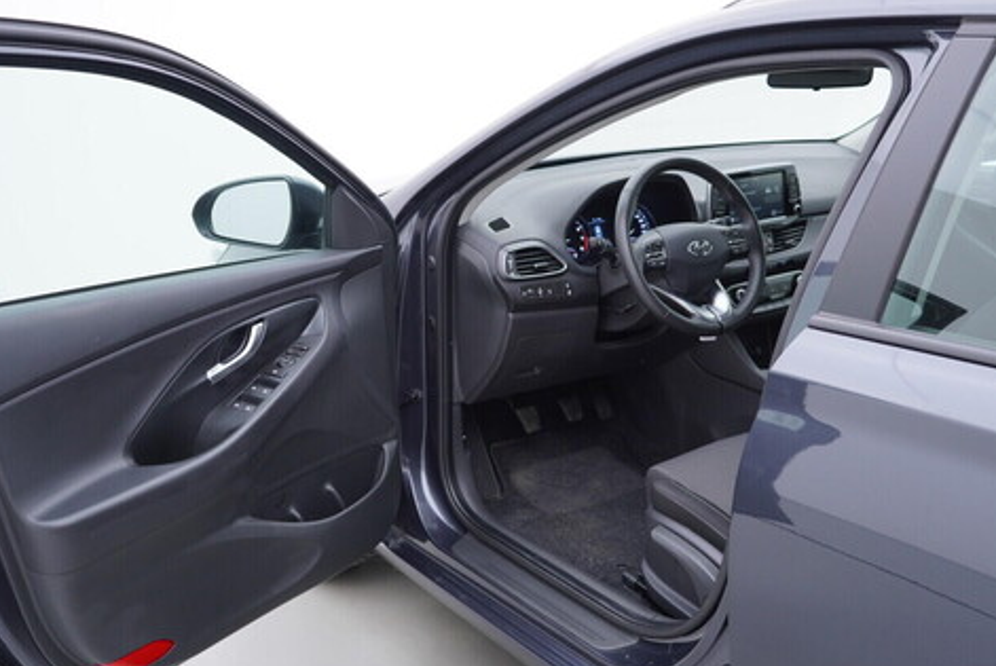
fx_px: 1163
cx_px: 527
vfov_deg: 32.0
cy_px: 352
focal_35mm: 42
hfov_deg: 46.3
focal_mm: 24
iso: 125
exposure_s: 1/50
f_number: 3.2
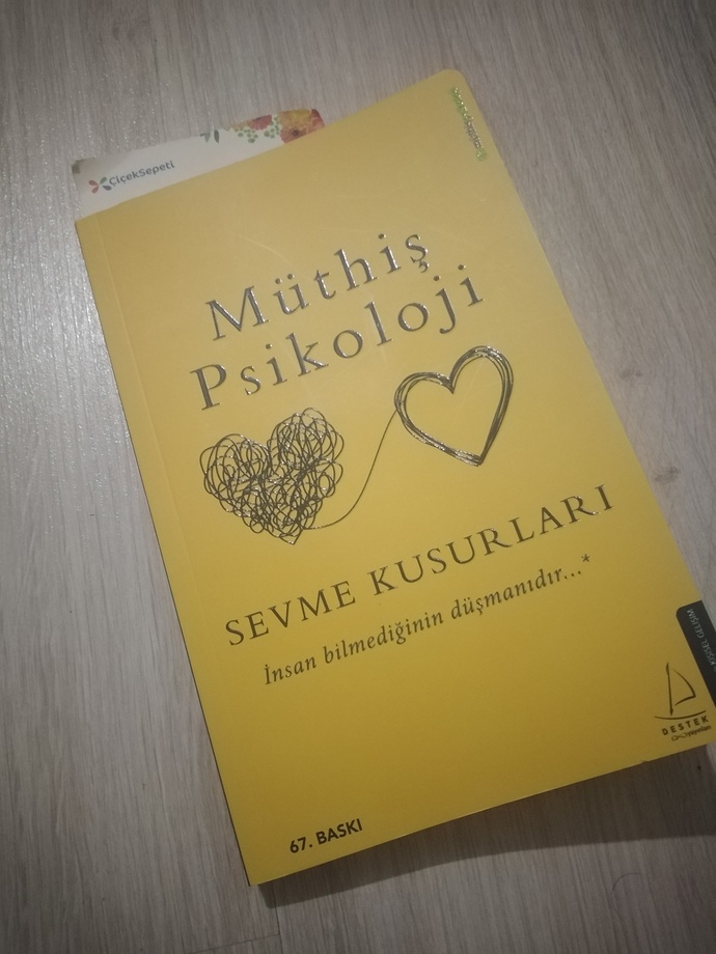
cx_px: 358
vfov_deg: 67.3
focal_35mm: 26
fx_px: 717
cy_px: 477
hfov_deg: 53.1
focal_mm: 3.62
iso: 829
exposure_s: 1/15
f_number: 1.8
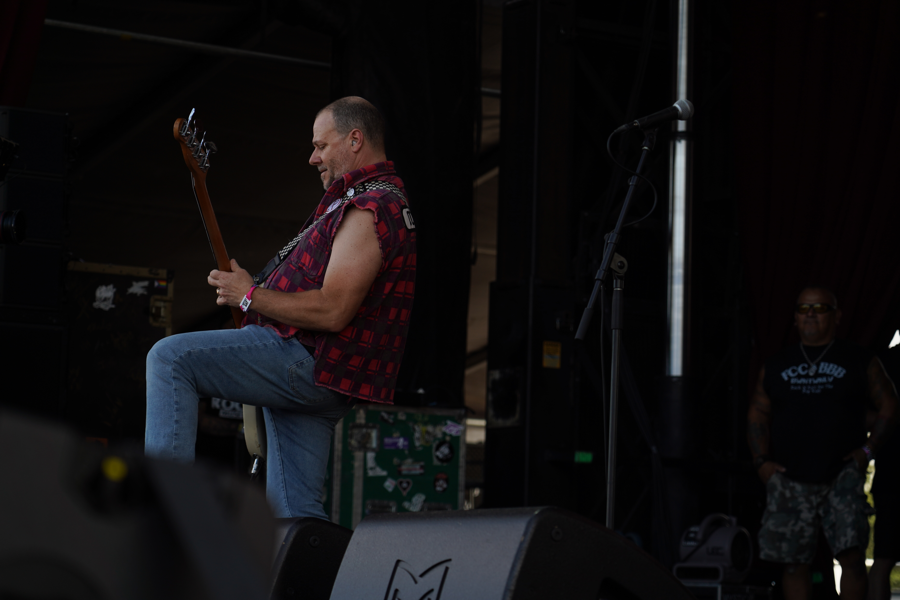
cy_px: 300
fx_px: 2625
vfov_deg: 13.0
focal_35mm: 105
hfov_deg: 19.5
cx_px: 450
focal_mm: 105
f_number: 4.5
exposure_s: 1/250
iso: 100
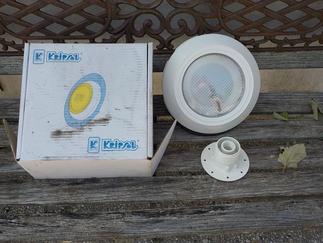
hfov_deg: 60.0
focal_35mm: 30
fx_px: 280
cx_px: 162
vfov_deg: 46.8
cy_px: 122
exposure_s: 1/800
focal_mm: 4.1
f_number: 3.3
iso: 125
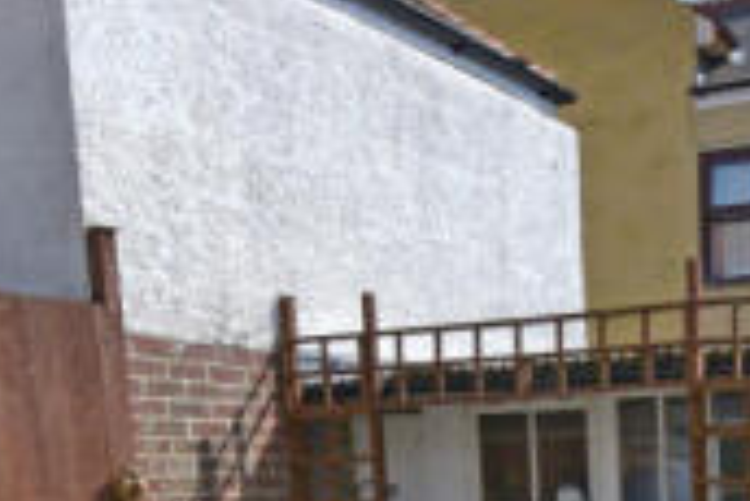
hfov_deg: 33.4
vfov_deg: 21.3
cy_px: 669
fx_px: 1188
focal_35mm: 57
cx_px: 661
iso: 400
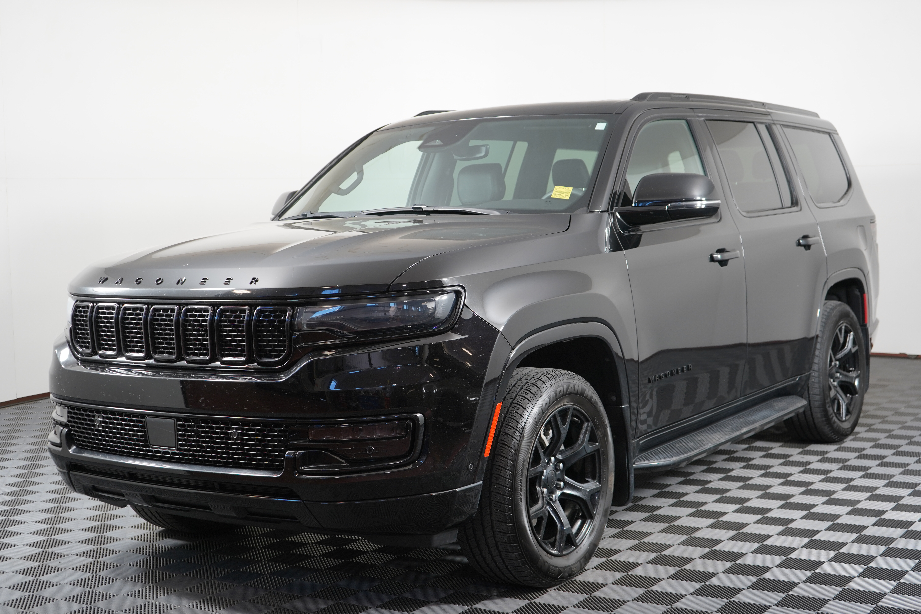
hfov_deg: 40.3
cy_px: 307
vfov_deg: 27.5
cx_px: 460
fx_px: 1253
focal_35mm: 49
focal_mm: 49
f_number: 4.5
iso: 400
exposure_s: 1/60
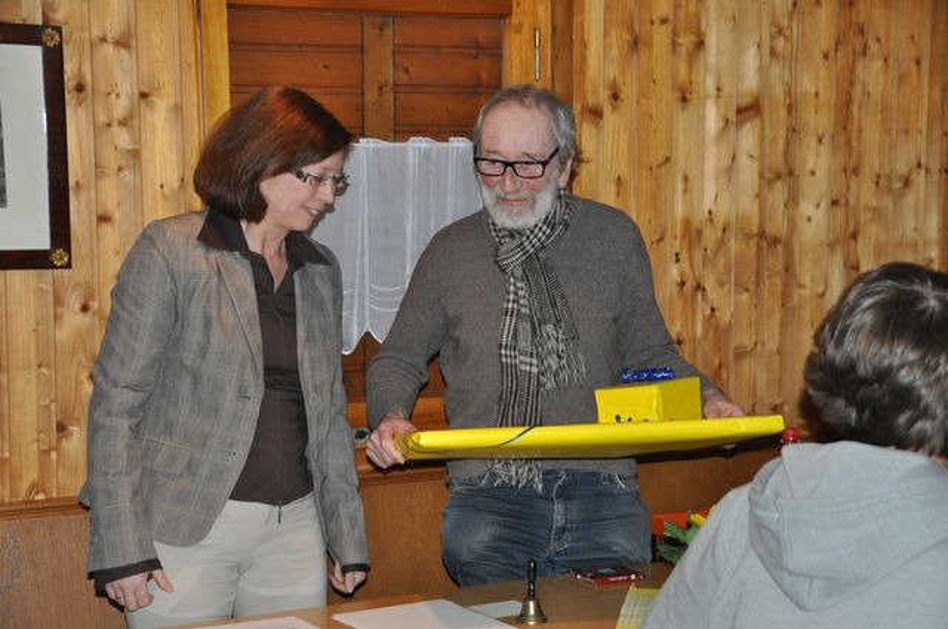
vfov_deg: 20.6
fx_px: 1736
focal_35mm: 66
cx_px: 474
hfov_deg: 30.5
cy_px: 314
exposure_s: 1/60
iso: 800
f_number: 4.5
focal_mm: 44
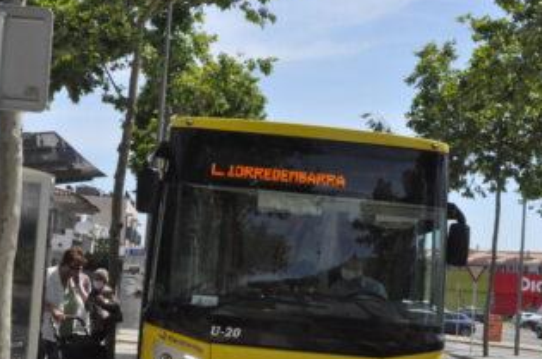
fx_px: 928
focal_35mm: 62
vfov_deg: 21.9
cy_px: 219
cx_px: 248
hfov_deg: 32.5
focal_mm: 27
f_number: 18
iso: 3200
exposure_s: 1/1250
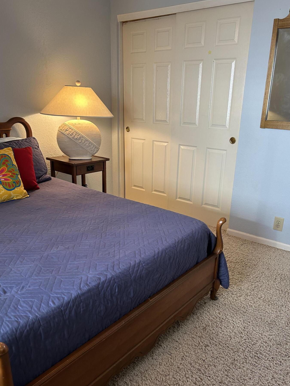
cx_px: 154
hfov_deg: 48.2
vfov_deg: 61.6
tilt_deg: -18.5
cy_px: 210
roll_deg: -0.9
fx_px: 324
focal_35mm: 29
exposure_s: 1/120
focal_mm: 5.7
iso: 125
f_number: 1.5
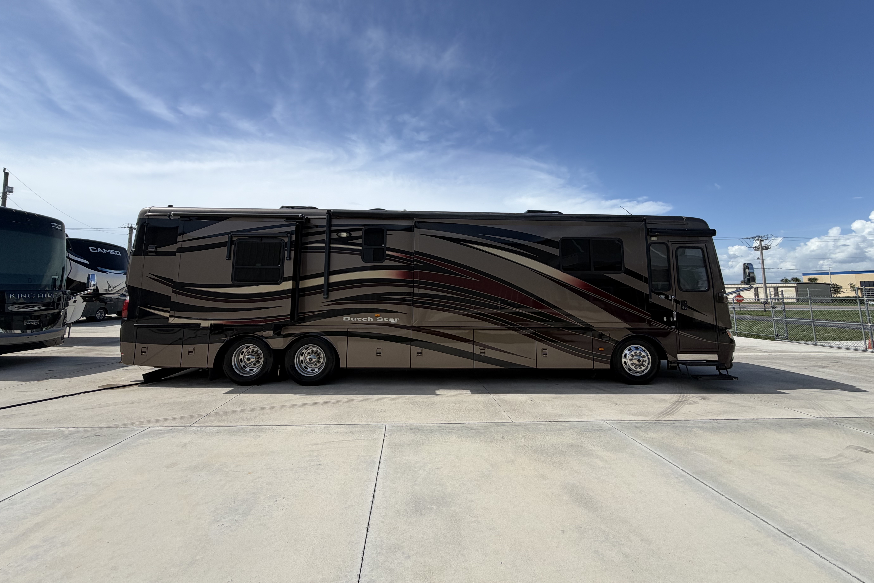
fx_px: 364
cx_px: 431
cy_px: 247
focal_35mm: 15
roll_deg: -0.4
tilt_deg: +6.7
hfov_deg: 100.4
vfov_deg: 76.8
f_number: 2.2
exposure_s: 1/1145
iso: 20
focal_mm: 2.22
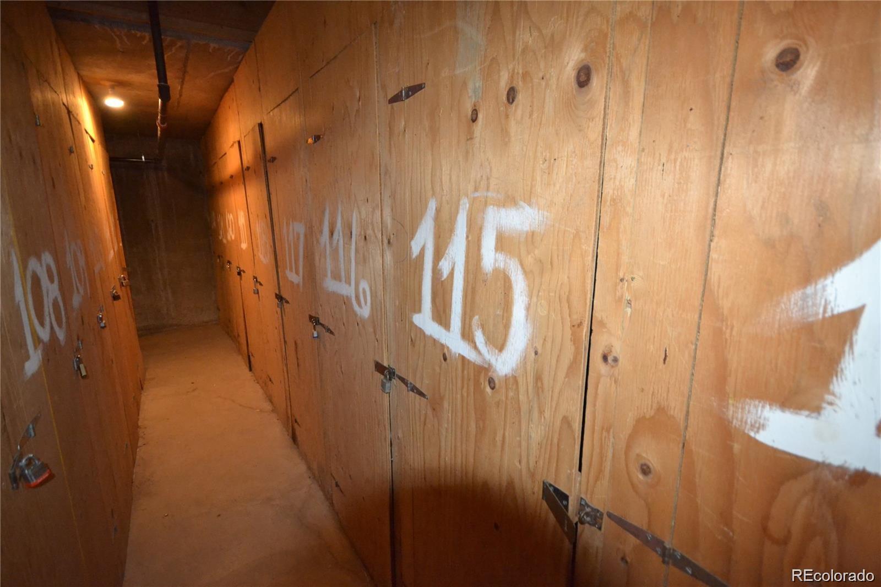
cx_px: 440
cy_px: 294
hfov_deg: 92.5
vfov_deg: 69.6
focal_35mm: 17
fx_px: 422
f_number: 4.2
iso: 2800
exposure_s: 1/60
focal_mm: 11.5
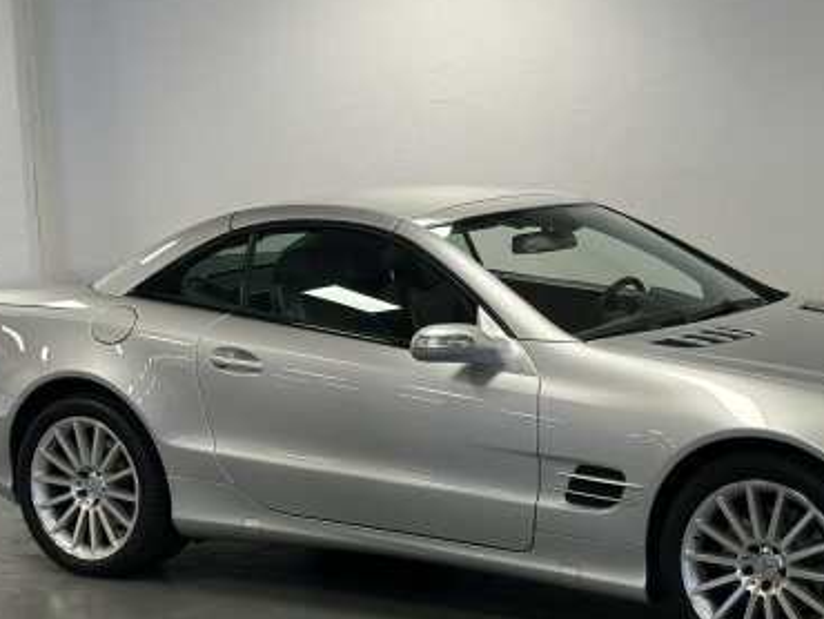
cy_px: 412
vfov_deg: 17.8
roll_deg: +0.5
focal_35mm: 83
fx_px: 1977
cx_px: 572
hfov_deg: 23.4
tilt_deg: -10.3
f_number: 1.78
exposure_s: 1/91
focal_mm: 6.86
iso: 125
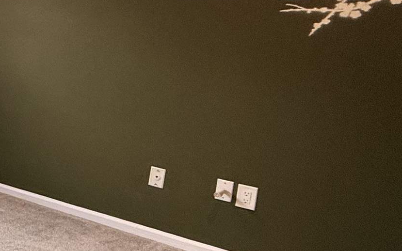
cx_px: -304
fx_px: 603
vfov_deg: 23.5
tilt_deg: -8.5
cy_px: 86
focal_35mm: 55
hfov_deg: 22.7
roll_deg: +0.1
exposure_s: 1/99
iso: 80
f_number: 2.2
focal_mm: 2.22
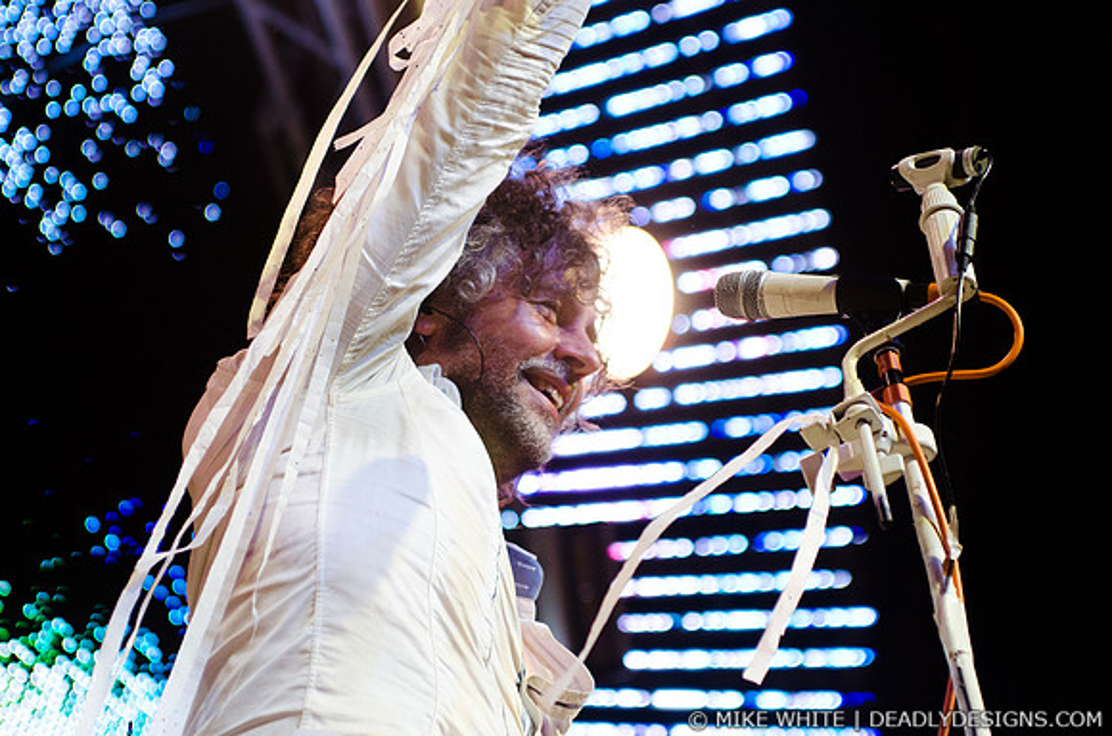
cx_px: 556
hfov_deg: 19.5
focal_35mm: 105
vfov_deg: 13.0
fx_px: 3236
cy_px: 368
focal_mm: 70
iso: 1600
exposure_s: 1/640
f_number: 3.5
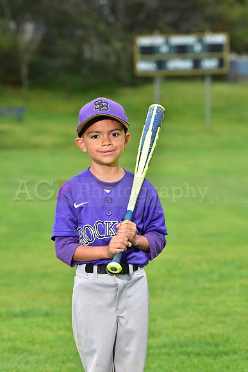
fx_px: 1394
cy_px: 186
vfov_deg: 15.2
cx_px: 124
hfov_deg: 10.2
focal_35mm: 135
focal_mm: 135
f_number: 5.6
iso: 400
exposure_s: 1/250
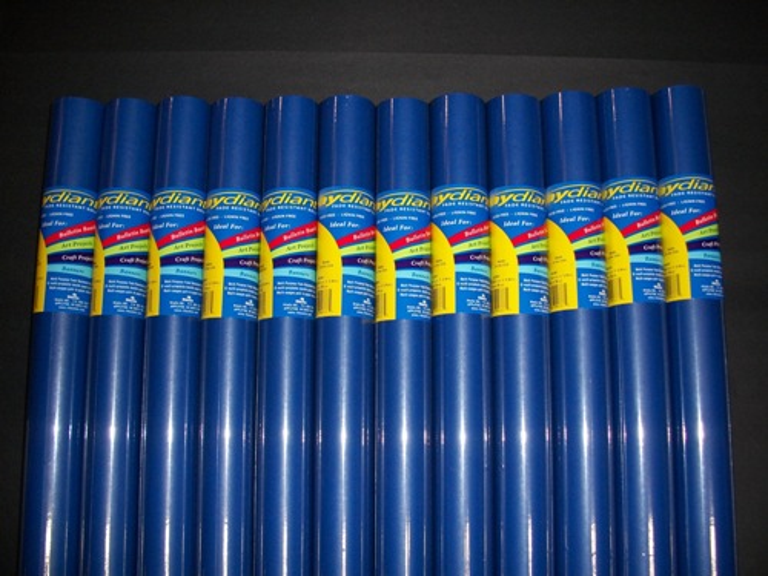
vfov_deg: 40.7
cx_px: 384
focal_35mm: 35
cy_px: 288
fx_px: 777
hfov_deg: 52.6
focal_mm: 6.3
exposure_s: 1/125
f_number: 3.1
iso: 200
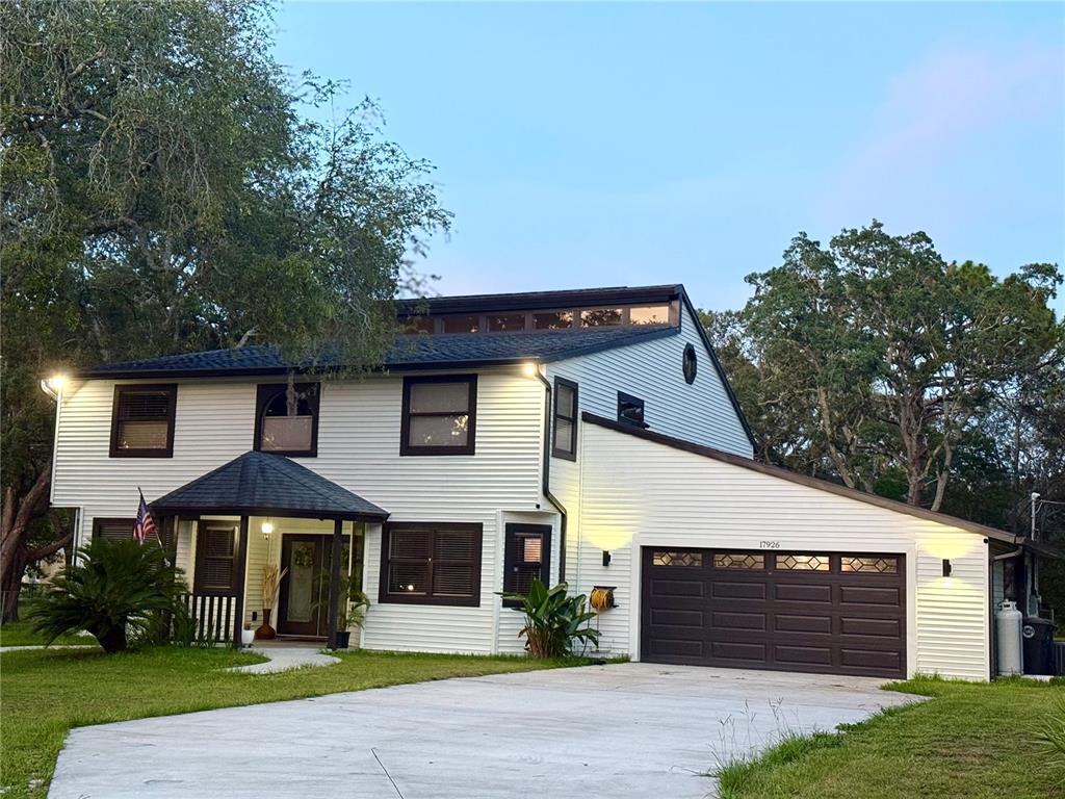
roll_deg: -1.8
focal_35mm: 48
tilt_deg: +7.8
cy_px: 400
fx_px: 1477
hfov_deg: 39.7
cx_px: 532
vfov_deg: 30.3
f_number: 1.78
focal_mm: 6.76
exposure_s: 1/40
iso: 200
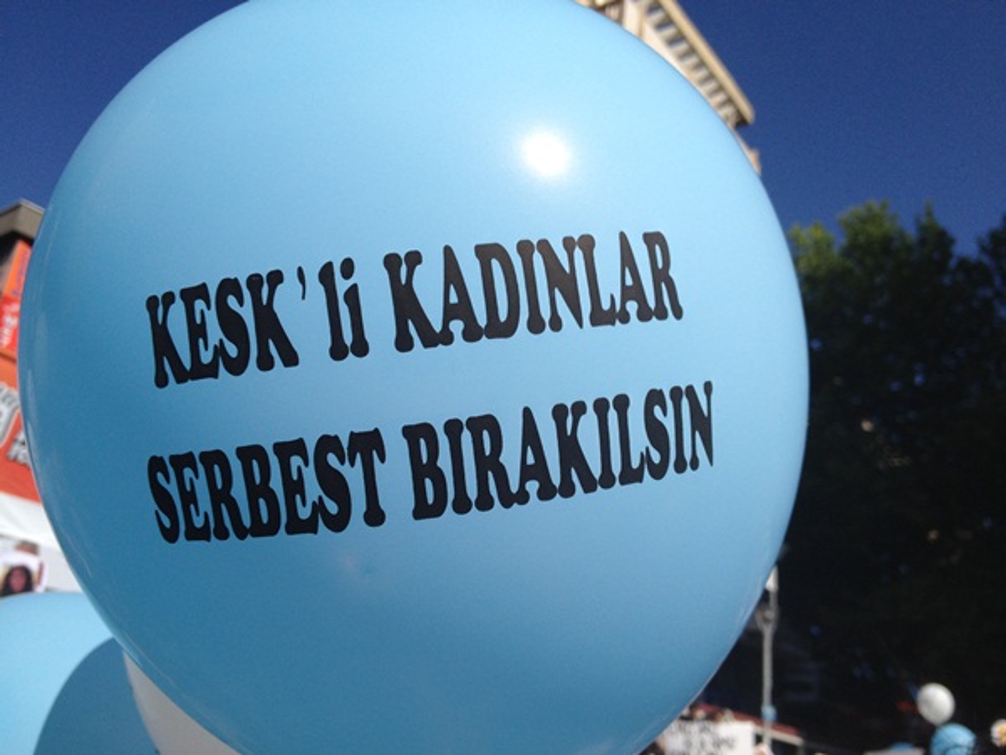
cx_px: 503
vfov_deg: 40.7
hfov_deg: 52.6
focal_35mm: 35
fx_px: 1017
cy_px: 378
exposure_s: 1/2762
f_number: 2.4
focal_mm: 4.28
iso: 64
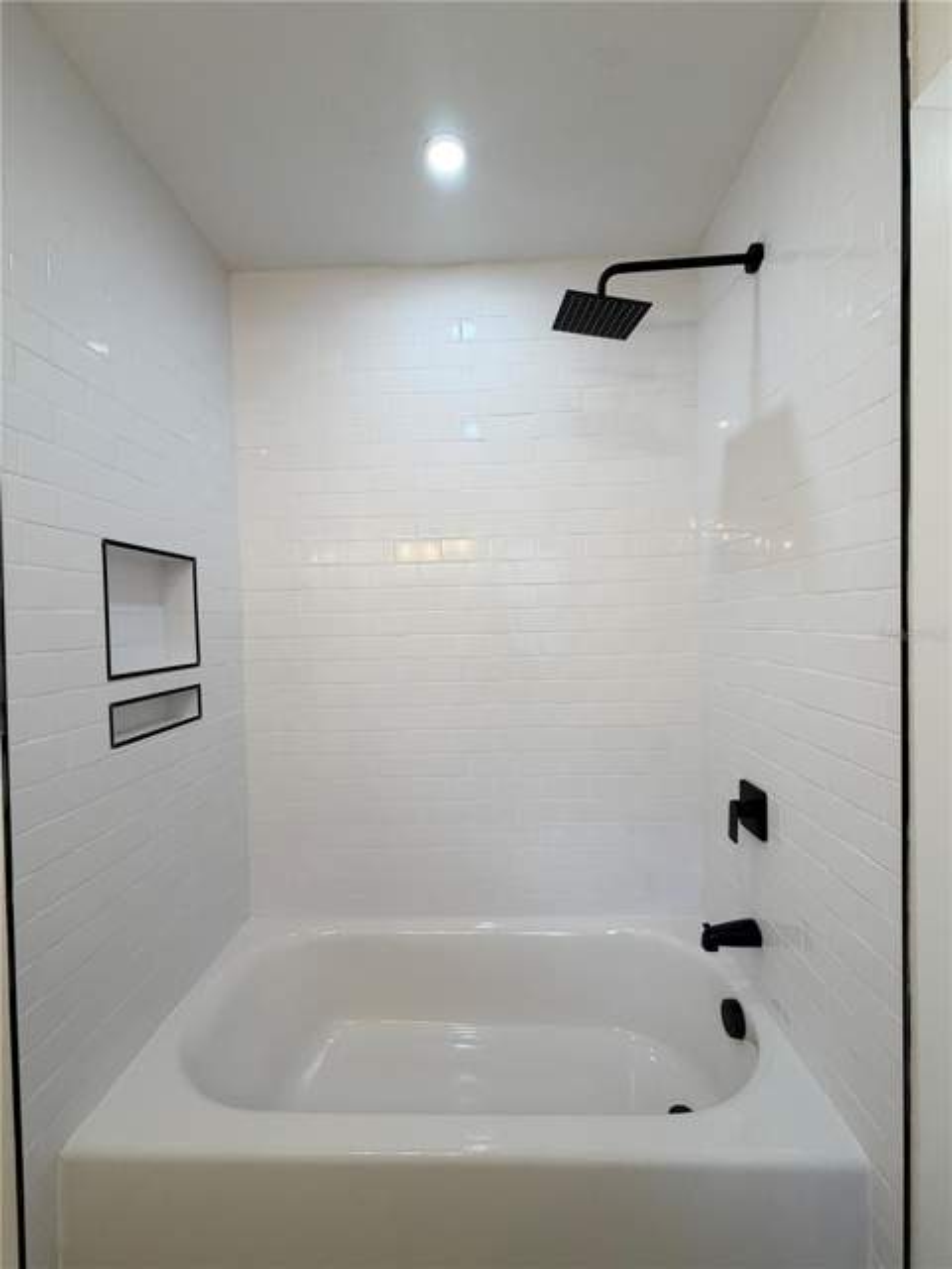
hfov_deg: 85.7
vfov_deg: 102.1
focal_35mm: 14
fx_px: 513
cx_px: 476
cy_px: 634
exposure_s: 1/120
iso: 64
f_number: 2.2
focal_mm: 2.22
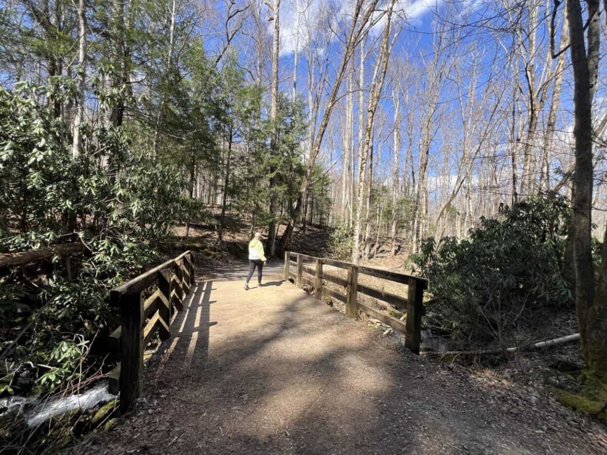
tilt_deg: +1.0
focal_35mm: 13
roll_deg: -1.3
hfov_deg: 106.2
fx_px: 228
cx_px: 304
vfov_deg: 89.9
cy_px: 228
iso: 32
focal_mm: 1.57
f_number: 1.8
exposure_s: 1/570
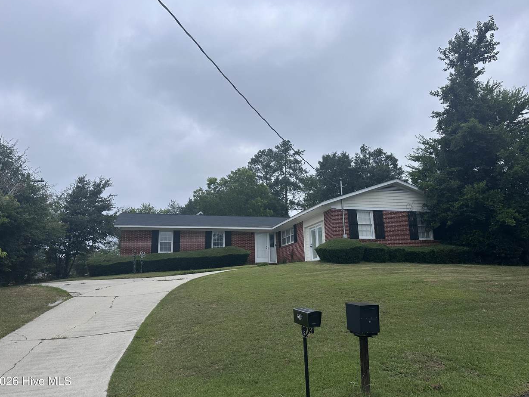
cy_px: 193
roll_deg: +0.6
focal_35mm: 25
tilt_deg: +15.0
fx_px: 382
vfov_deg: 54.9
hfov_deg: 69.4
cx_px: 259
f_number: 1.78
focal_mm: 6.86
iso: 80
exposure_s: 1/7576
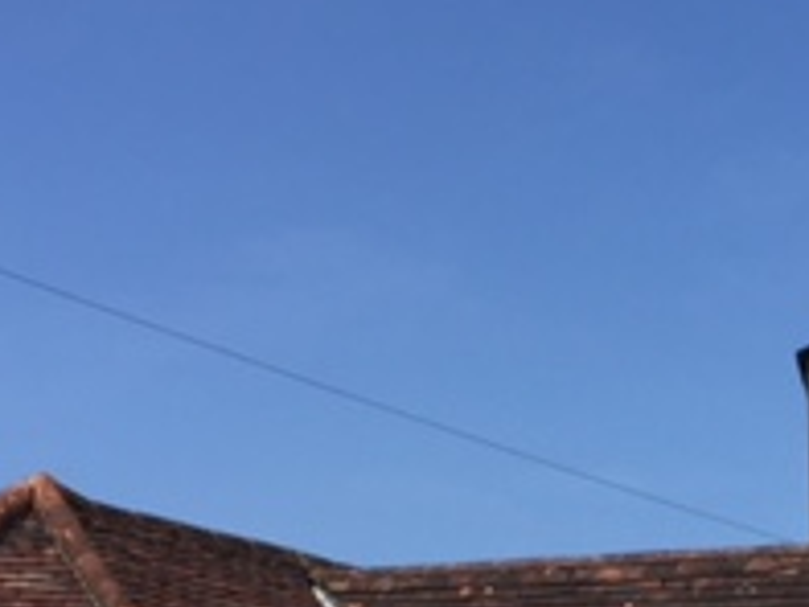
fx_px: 2198
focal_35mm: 94
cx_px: 719
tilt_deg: +5.4
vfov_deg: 15.0
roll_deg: -1.2
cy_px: 816
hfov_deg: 20.5
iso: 32
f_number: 2.2
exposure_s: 1/2639
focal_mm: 4.15
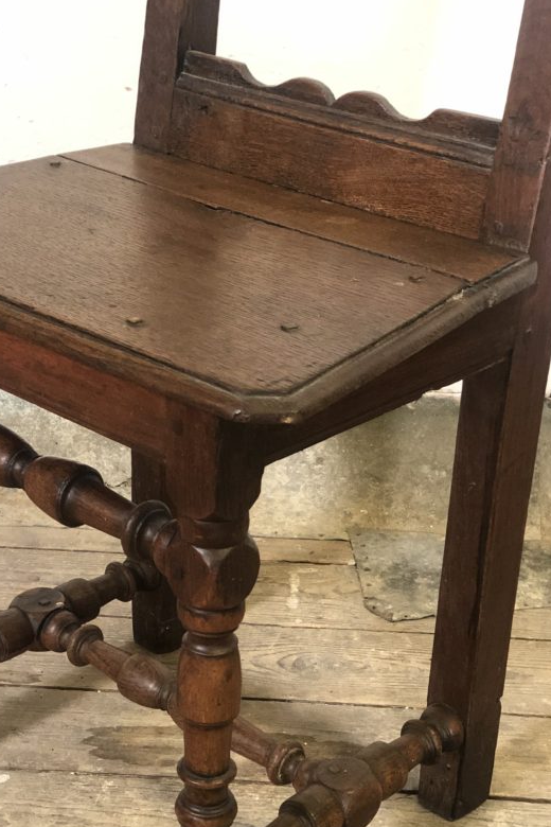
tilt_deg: -27.8
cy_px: 499
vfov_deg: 28.4
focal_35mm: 71
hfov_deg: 19.1
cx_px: 173
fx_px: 1630
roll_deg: -0.4
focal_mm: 6
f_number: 2.4
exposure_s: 1/20
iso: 160
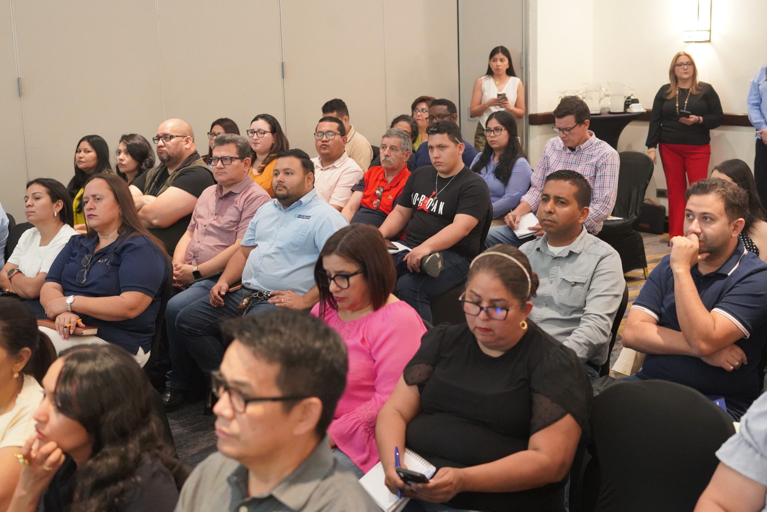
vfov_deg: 27.0
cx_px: 384
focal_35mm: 50
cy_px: 256
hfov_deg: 39.6
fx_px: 1065
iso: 10000
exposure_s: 1/160
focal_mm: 50
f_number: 4
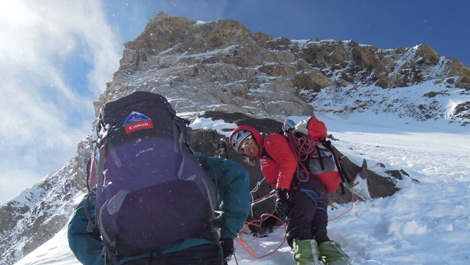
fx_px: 499
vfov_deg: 28.5
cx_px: 232
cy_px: 240
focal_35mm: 40
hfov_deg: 50.5
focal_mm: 4.3
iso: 160
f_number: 5.6
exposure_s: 1/1250
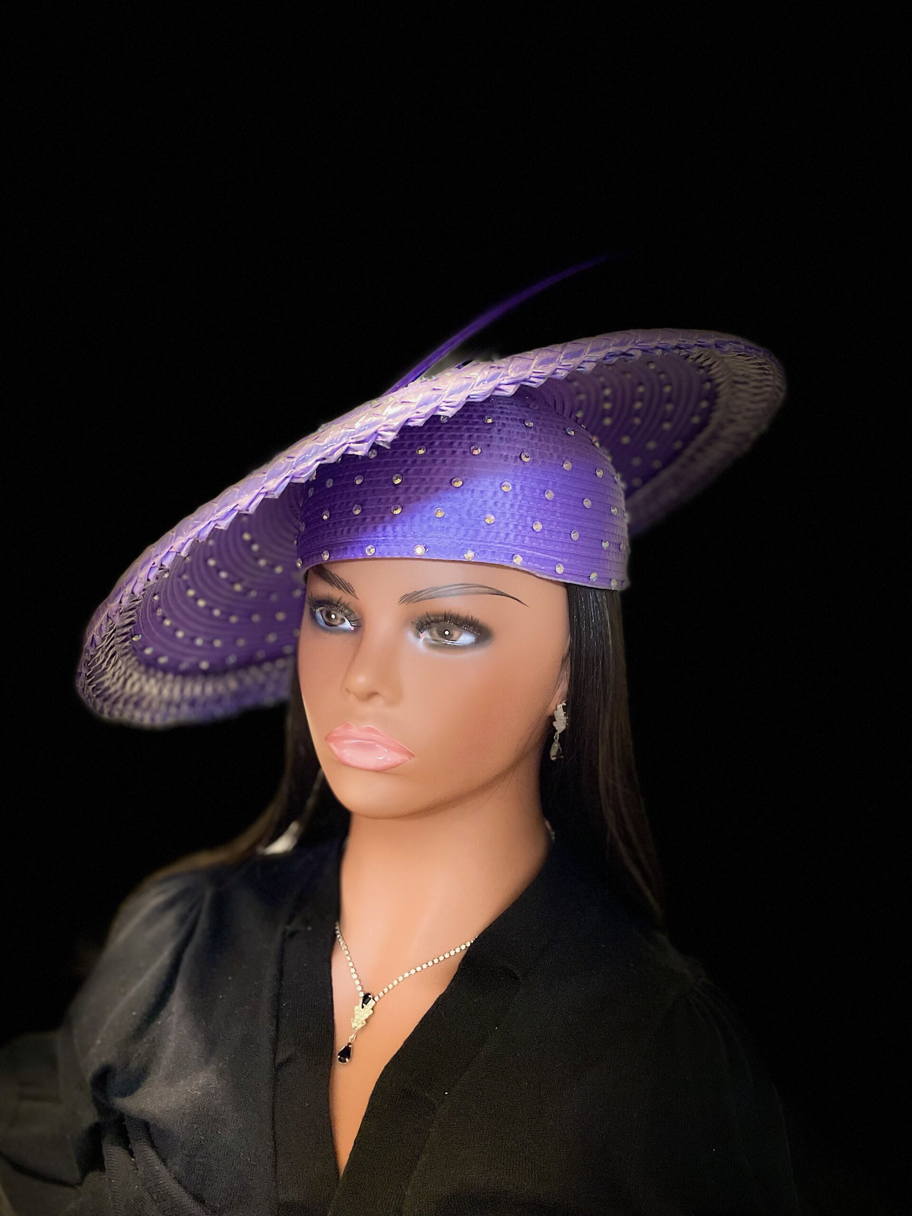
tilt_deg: -6.5
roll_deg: -2.1
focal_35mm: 26
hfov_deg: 53.1
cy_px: 608
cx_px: 456
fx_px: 913
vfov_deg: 67.3
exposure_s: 1/30
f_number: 1.6
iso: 500
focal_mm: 4.2
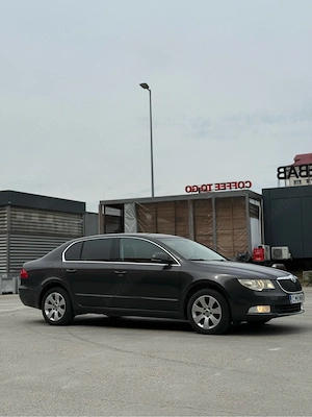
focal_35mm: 48
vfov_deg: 39.7
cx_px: 156
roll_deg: +1.0
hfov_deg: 30.3
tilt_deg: +5.8
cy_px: 208
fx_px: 577
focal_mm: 6.76
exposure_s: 1/8772
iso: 64
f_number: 1.78
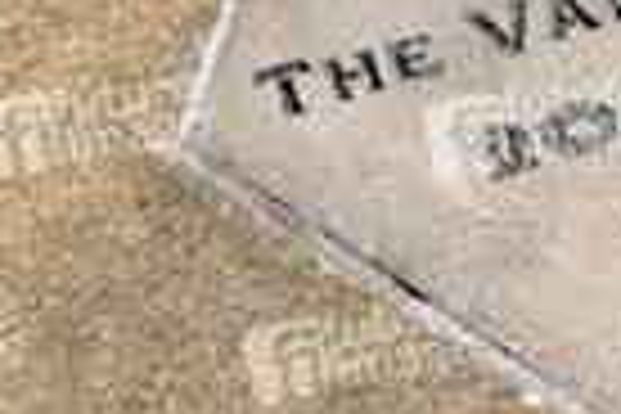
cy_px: 14
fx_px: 2863
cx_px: 868
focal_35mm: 166
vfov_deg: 8.2
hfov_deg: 11.9
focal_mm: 34
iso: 1000
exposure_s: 1/800
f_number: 14
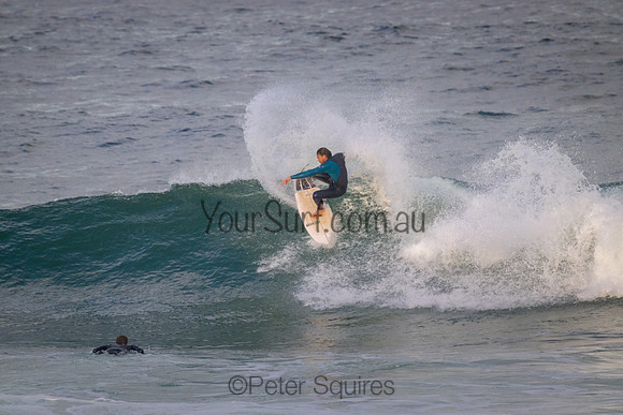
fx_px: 13847
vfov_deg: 1.7
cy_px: 208
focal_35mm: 800
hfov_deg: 2.6
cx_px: 312
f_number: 11
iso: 3200
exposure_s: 1/1250
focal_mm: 800
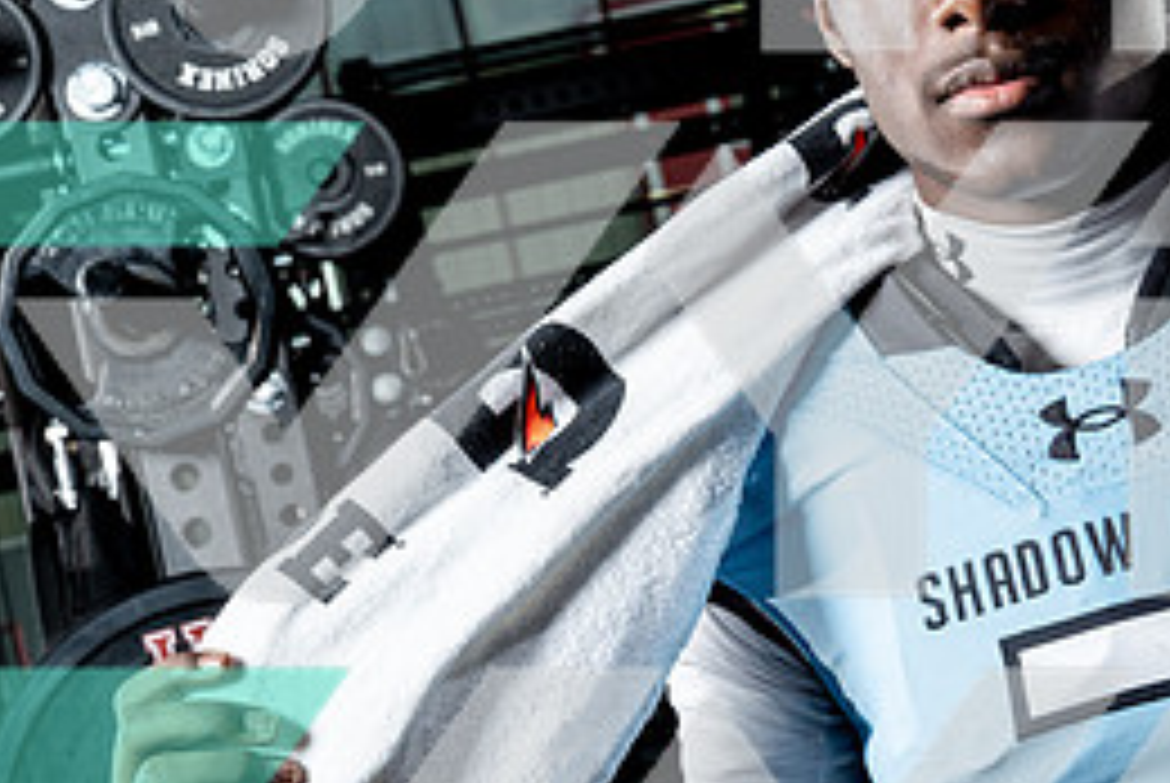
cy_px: 362
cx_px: 1040
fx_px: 3481
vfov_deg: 12.8
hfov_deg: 18.8
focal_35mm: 107
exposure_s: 1/250
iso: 640
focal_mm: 48
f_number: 9
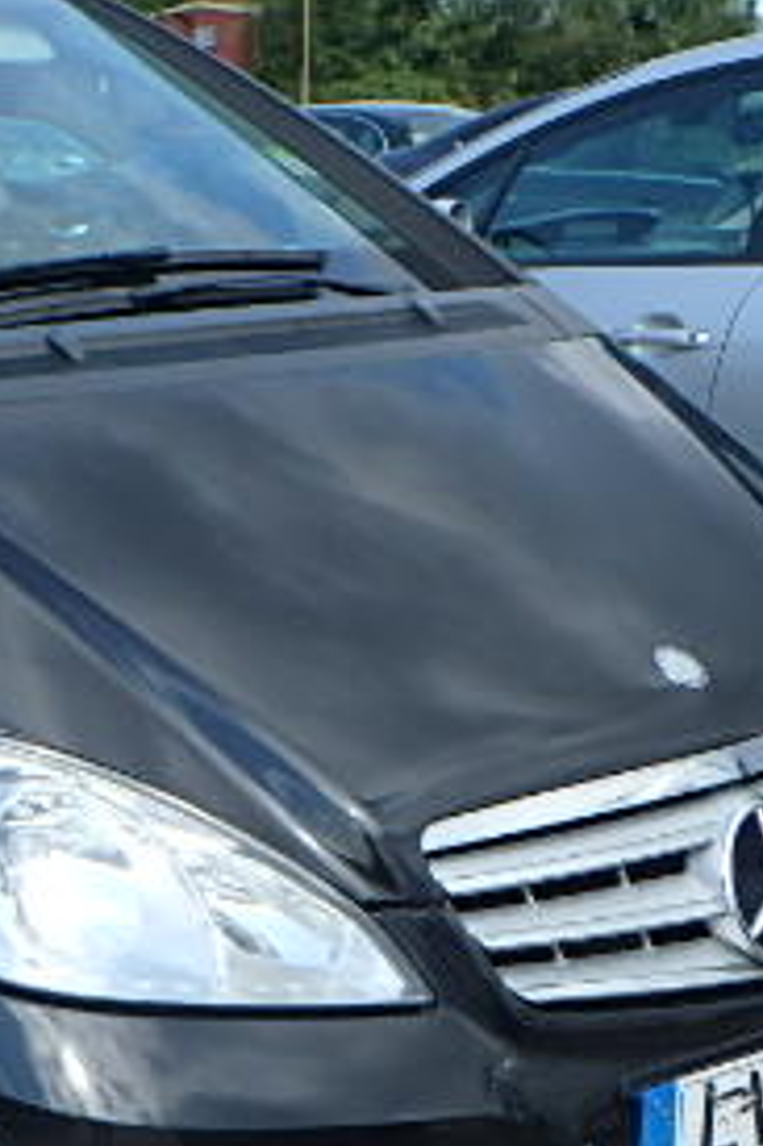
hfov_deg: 17.5
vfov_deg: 26.7
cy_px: 825
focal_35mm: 75
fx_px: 2387
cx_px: -83
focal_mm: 5.6
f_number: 4.7
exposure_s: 1/500
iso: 125
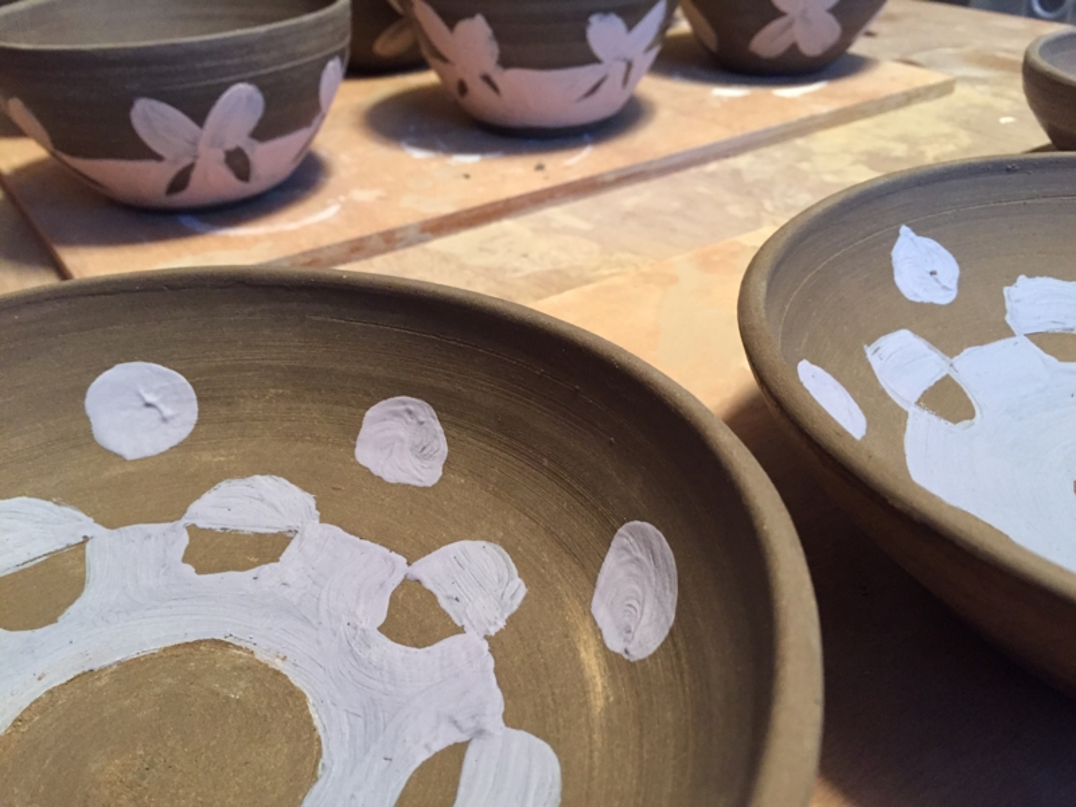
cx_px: 538
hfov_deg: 61.7
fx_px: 901
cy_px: 404
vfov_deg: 48.2
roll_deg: +3.4
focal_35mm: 29
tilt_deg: -31.9
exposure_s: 1/30
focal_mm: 4.15
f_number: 2.2
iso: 250
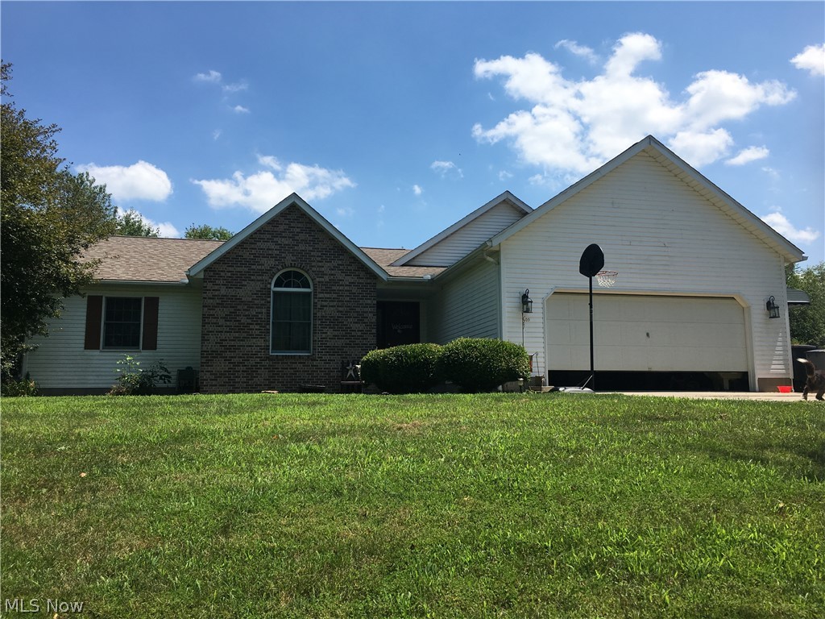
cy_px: 310
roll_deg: +0.8
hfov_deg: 61.7
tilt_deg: +8.3
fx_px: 691
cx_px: 412
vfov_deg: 48.2
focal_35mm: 29
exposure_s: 1/1748
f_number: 2.2
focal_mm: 4.15
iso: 25
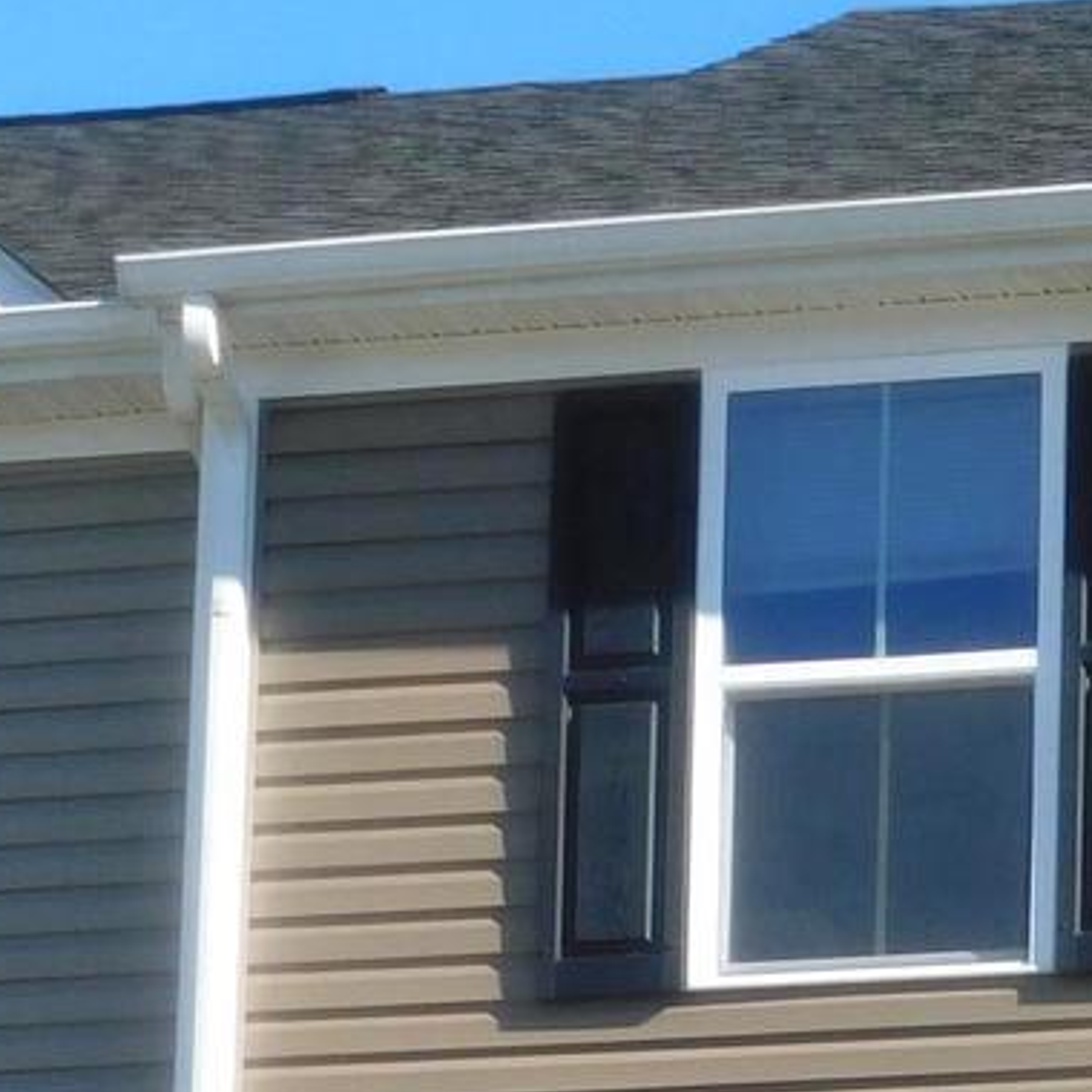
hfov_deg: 7.3
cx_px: 1523
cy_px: 2104
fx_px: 8423
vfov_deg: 7.2
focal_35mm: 236
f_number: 4.2
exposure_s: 1/800
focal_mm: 11.7
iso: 125
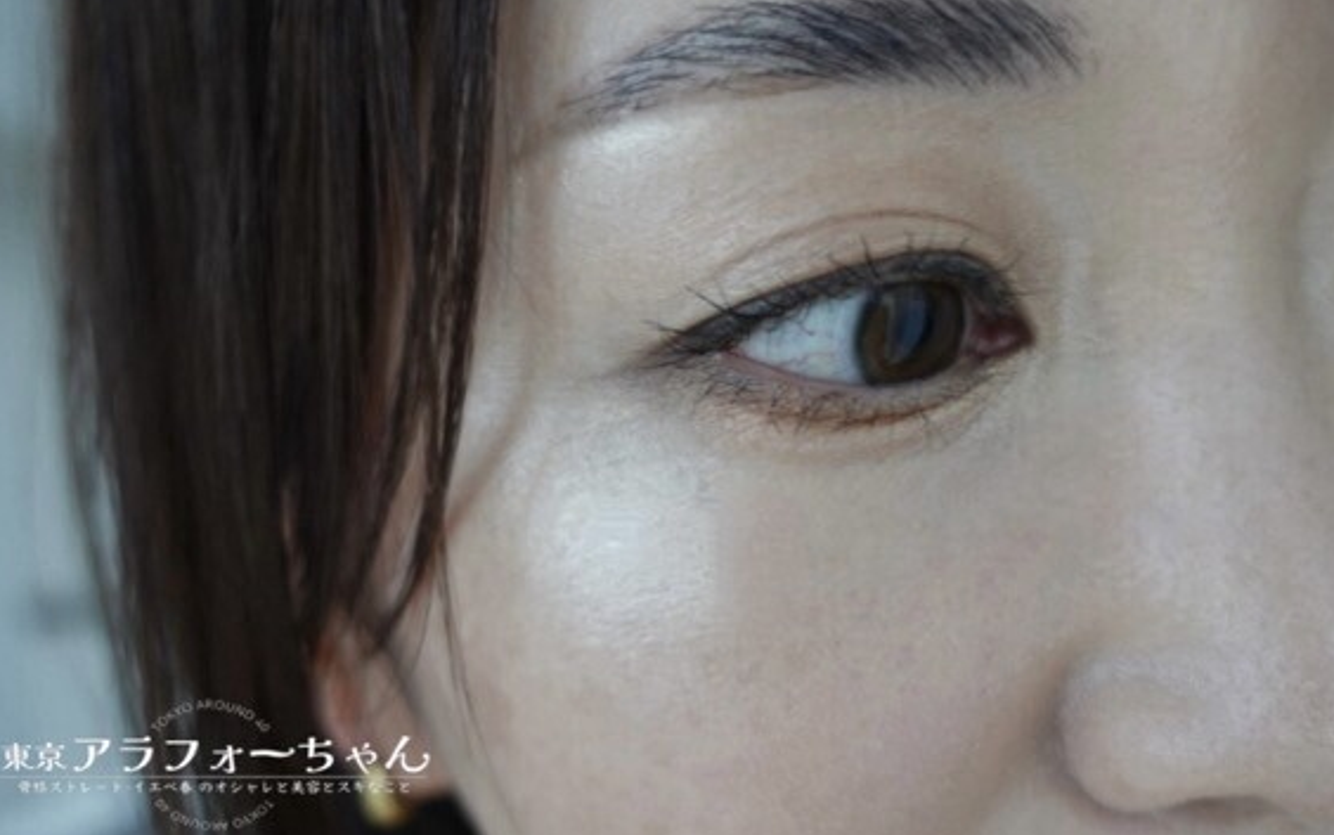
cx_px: 686
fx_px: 946
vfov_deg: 47.6
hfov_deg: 70.4
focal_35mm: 26
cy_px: 376
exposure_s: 1/30
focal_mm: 8.8
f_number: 1.8
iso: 200
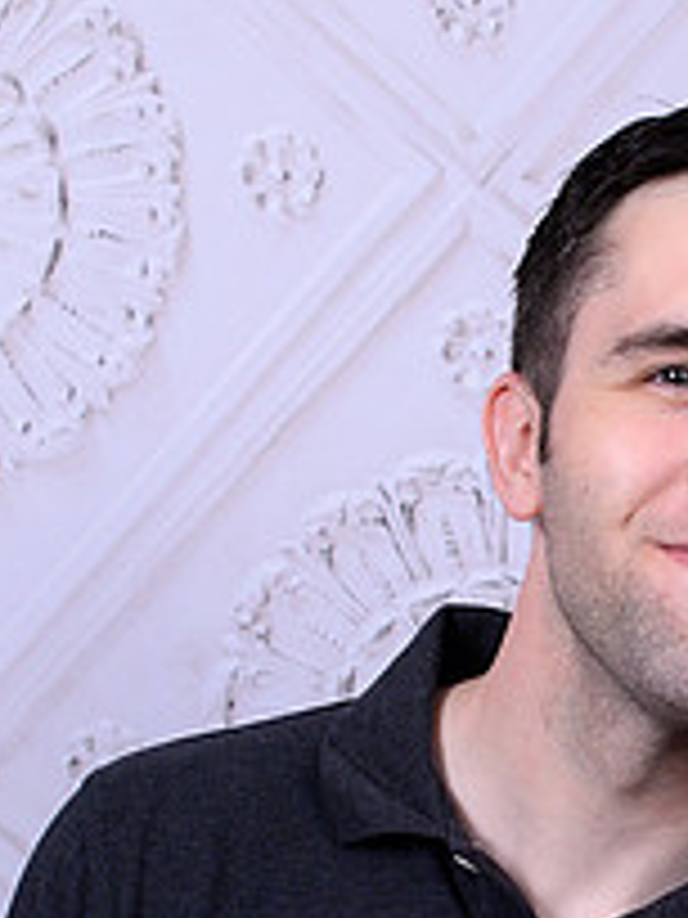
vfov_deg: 11.2
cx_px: 908
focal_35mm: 176
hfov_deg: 8.3
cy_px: 850
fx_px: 4664
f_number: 5.6
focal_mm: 50
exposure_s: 1/200
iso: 100
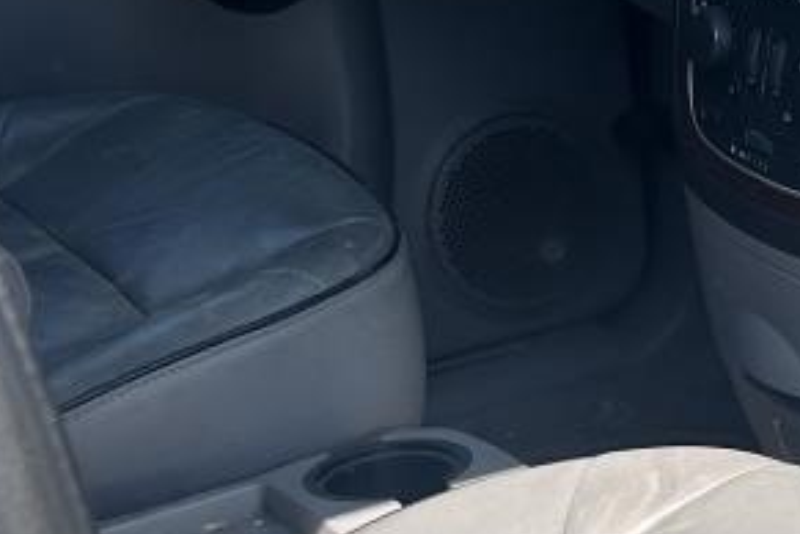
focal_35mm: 119
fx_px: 2644
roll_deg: +3.2
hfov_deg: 16.2
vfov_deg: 11.4
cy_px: 578
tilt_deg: -28.5
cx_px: 1080
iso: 50
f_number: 1.5
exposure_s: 1/1575
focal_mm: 5.7
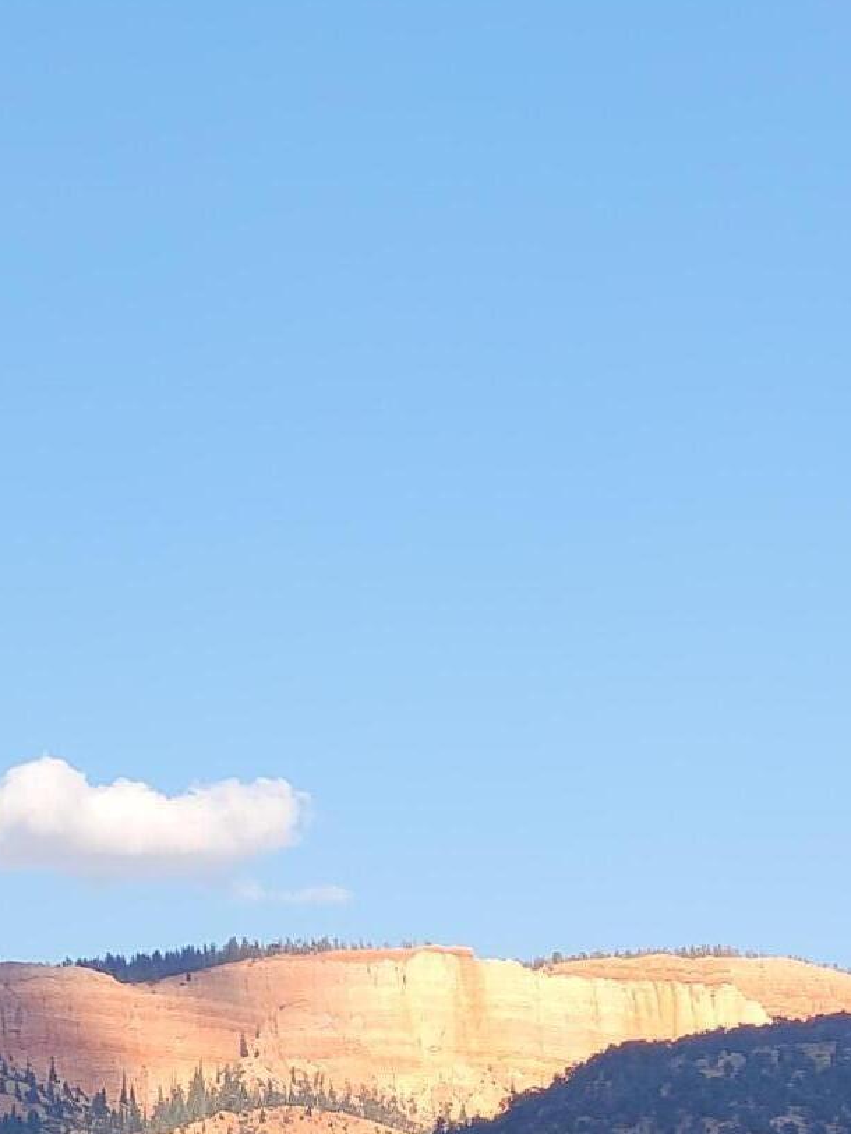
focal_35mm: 187
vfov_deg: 10.5
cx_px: 409
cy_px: 1156
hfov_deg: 7.9
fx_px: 6128
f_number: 2.4
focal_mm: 7.12
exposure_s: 1/521
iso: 25
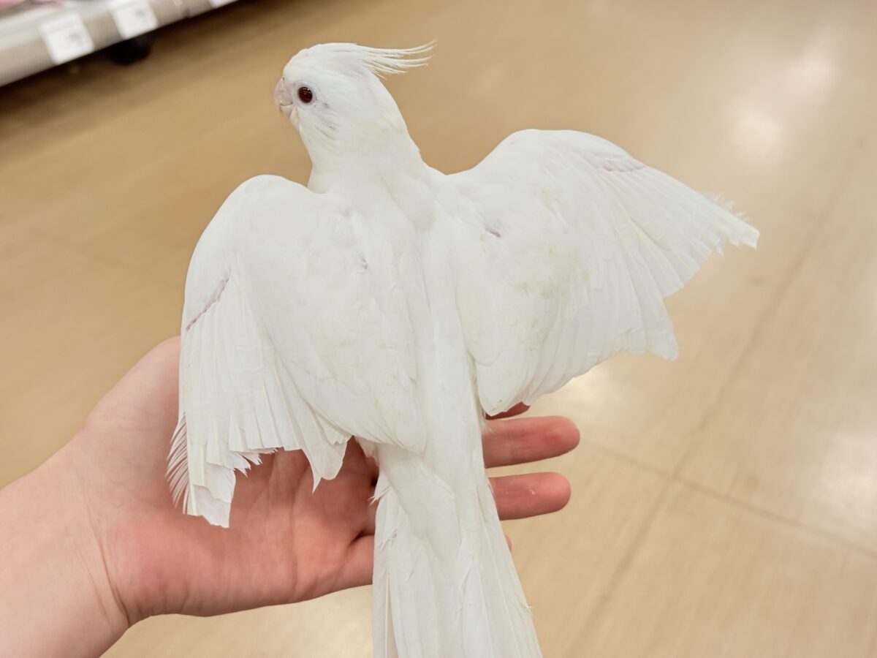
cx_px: 438
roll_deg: -9.6
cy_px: 329
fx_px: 1317
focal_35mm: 52
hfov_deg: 36.8
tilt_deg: -29.7
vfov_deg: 28.0
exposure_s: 1/50
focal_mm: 5.96
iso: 25
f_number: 1.6
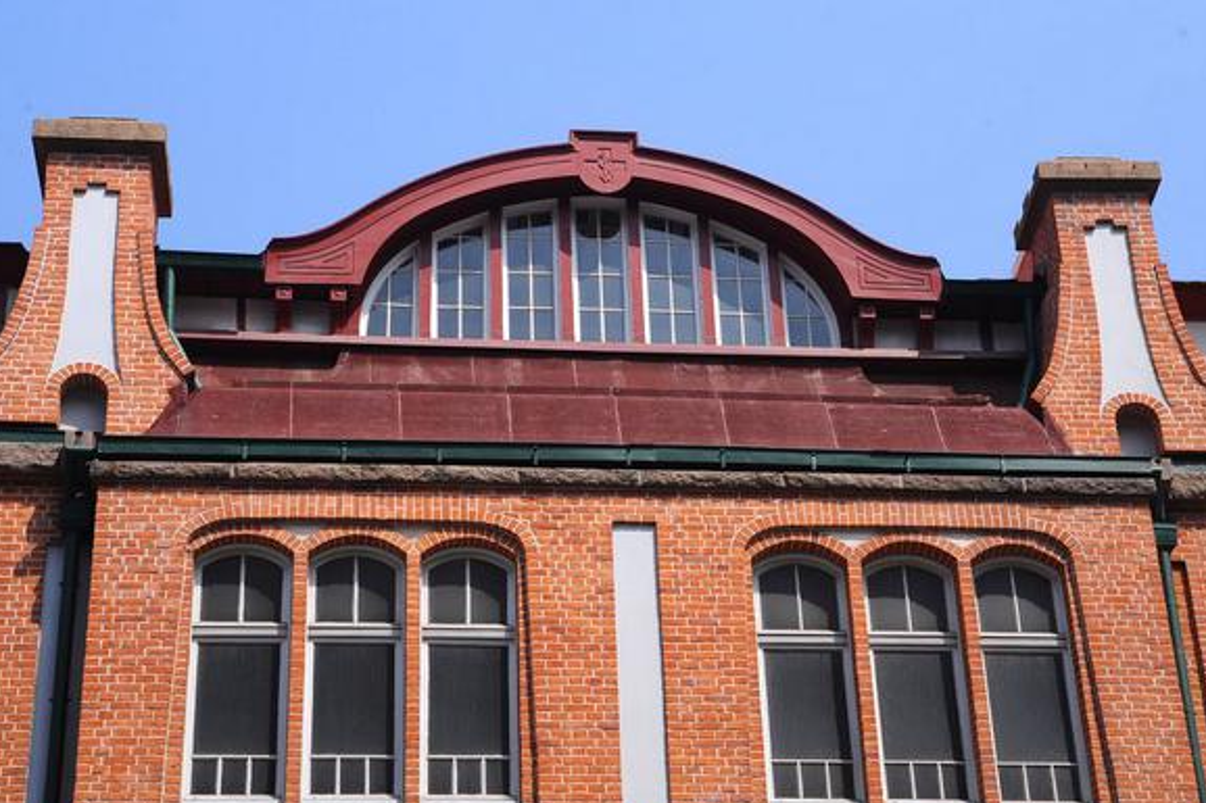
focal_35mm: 83
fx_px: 2780
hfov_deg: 24.5
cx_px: 620
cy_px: 442
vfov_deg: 16.4
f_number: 8
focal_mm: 75
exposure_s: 1/500
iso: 200
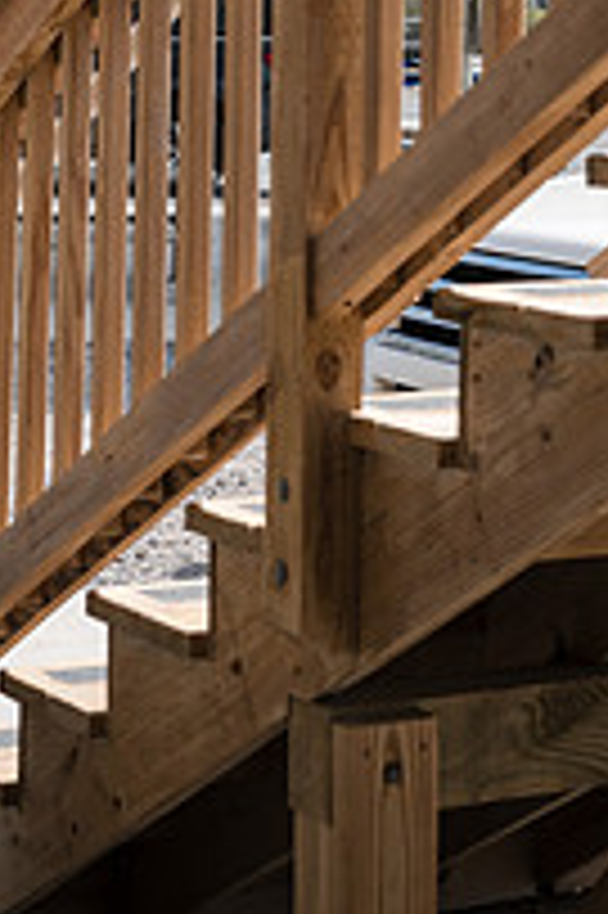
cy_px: -14
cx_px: 171
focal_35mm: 111
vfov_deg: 18.0
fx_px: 2817
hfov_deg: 12.3
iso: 200
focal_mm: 50
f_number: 6.3
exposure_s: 1/1000
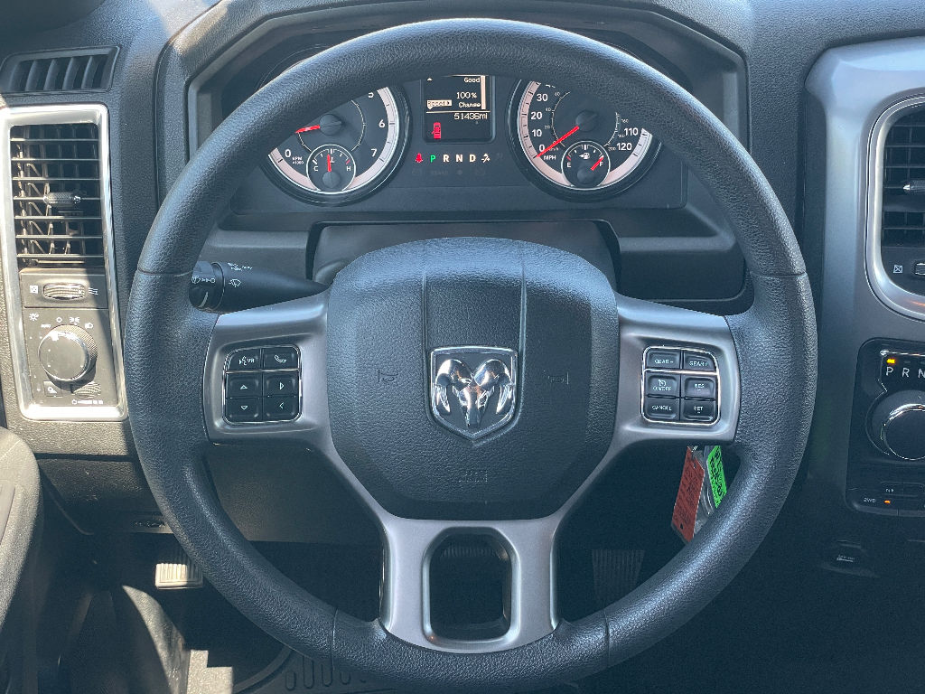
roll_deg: -0.8
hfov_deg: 36.8
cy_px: 347
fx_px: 1390
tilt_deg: -30.7
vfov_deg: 28.0
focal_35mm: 52
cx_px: 462
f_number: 2
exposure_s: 1/122
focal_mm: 6
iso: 125
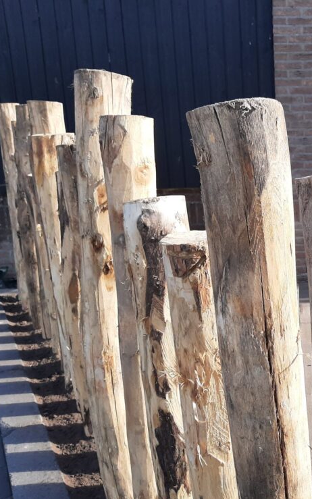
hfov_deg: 31.9
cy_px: 251
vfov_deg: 52.7
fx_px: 503
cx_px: 308
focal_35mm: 37
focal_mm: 3.93
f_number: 1.7
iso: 40
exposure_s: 1/497
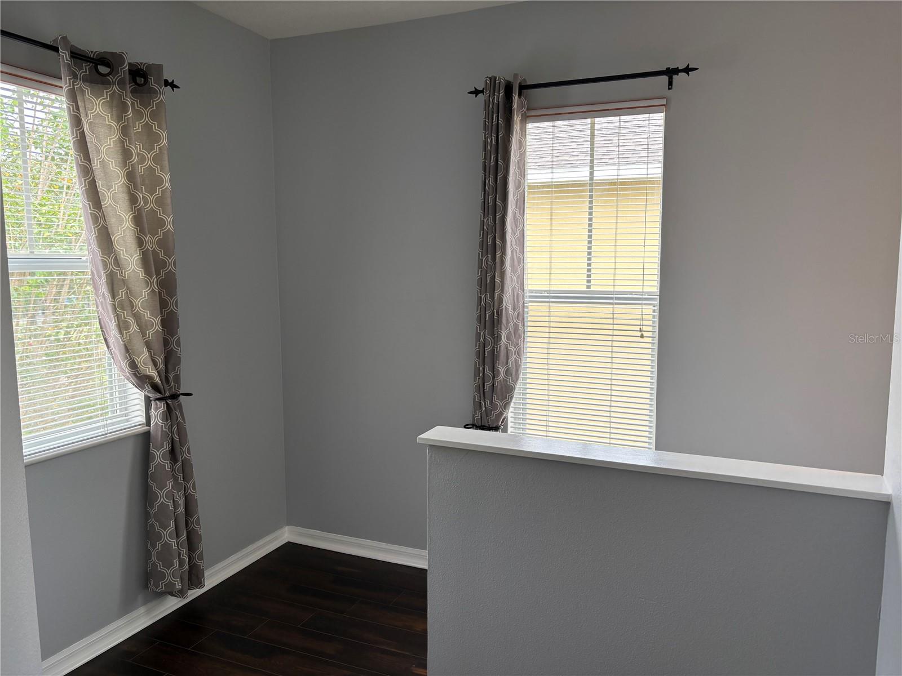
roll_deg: +0.5
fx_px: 677
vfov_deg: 53.1
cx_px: 451
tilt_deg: -7.0
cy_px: 338
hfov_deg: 67.3
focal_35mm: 26
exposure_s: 1/155
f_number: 1.6
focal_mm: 5.96
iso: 50
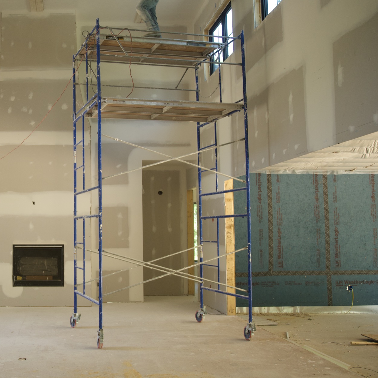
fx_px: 519
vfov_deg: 40.0
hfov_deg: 38.0
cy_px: 197
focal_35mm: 42
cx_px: 56
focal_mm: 28
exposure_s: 1/125
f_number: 2.8
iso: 800
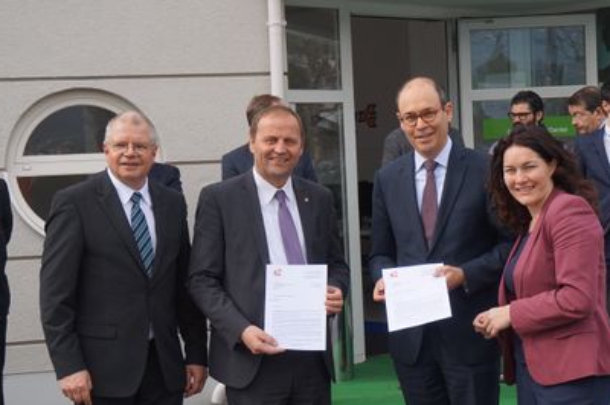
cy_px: 257
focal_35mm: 73
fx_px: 1236
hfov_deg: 27.7
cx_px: 349
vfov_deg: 18.6
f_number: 6.3
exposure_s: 1/250
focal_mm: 38
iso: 100
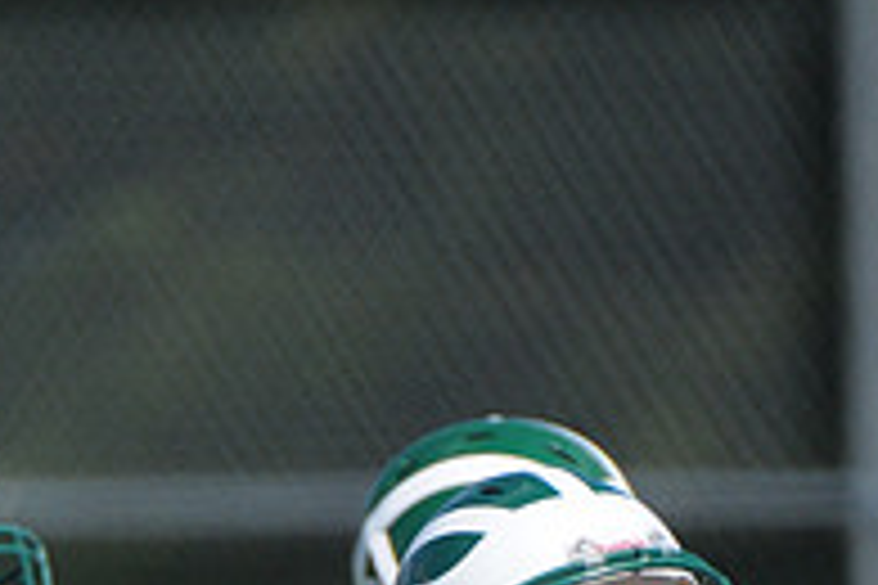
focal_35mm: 1779
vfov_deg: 0.8
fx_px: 43384
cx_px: 511
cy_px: 1282
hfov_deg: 1.2
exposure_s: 1/5000
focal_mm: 400
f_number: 4
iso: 640
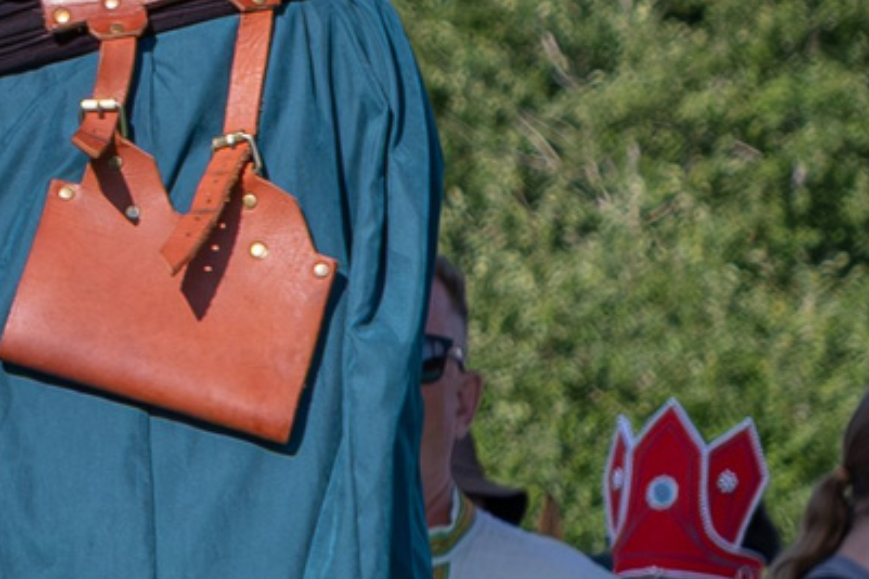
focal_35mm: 477
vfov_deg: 2.9
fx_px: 11509
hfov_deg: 4.3
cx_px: -1030
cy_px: -107
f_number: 4
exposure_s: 1/1250
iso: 160
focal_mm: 42.7
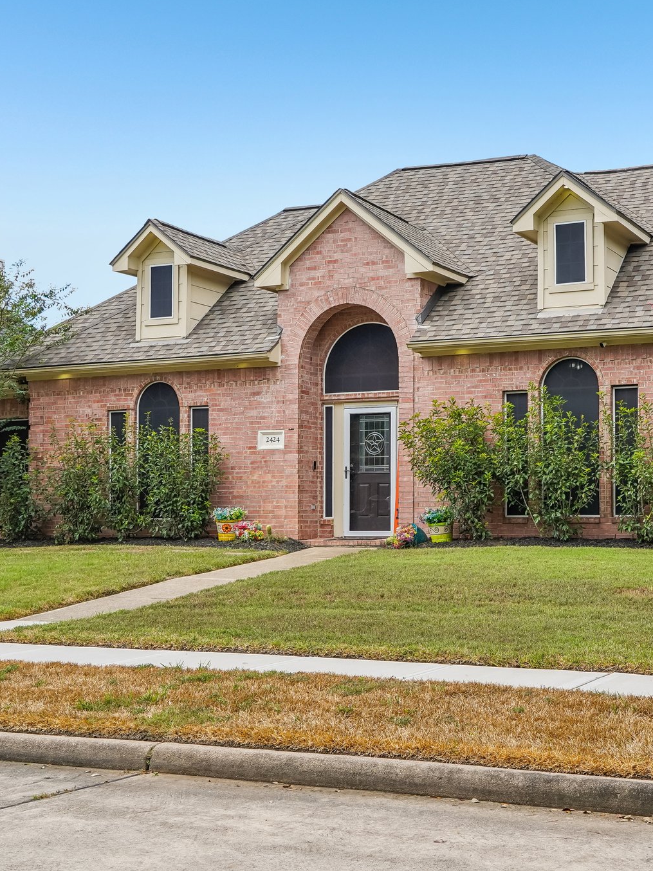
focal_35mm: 48
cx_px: 470
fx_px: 1208
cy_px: 433
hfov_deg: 29.9
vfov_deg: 39.7
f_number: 8
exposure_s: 1/800
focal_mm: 33
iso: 500
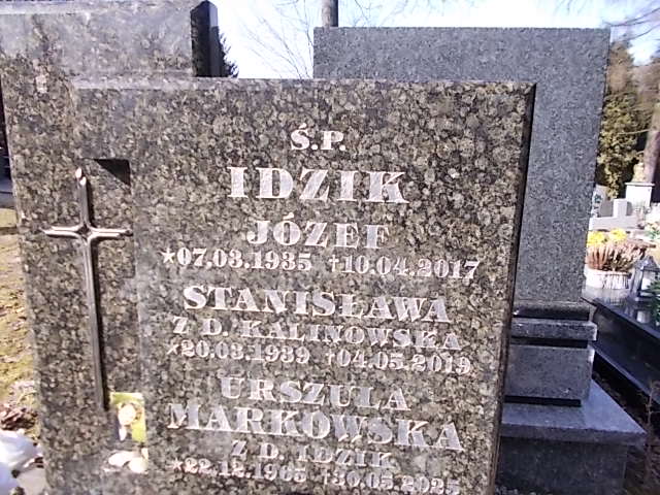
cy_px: 248
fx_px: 496
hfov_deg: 67.3
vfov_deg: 53.1
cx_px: 330
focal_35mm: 26
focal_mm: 4.6
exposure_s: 1/250
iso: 80
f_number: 3.2
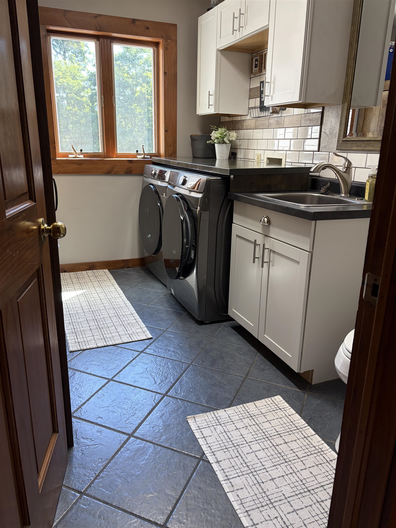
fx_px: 397
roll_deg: -0.3
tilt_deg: -15.2
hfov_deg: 53.1
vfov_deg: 67.3
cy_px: 264
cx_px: 198
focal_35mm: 26
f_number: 1.6
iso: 125
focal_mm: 5.96
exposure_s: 1/120
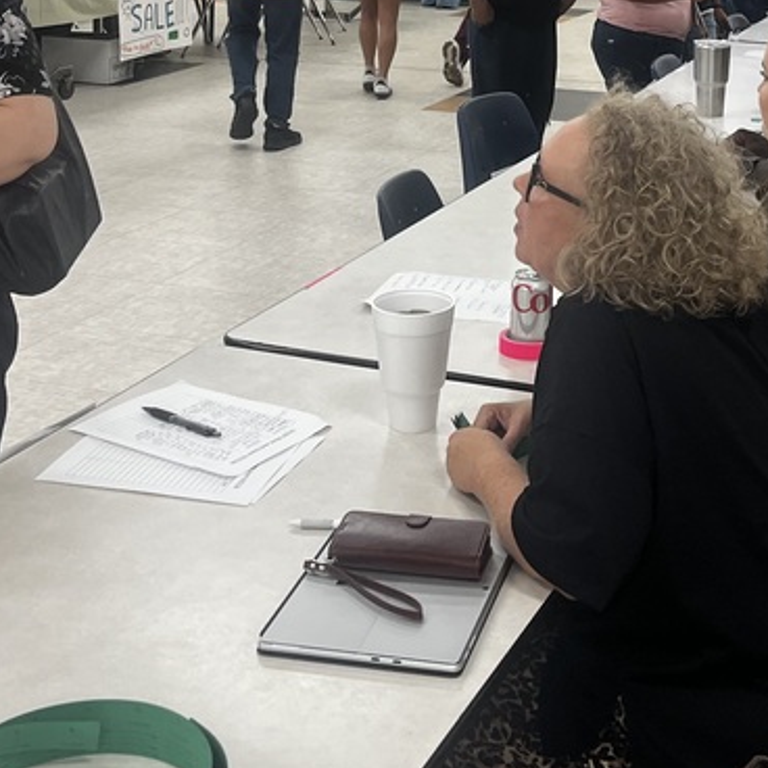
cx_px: 515
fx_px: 1606
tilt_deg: -6.9
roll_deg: +0.1
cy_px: 25
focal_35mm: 64
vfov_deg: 25.7
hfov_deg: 26.7
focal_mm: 5.1
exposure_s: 1/120
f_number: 1.6
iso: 100
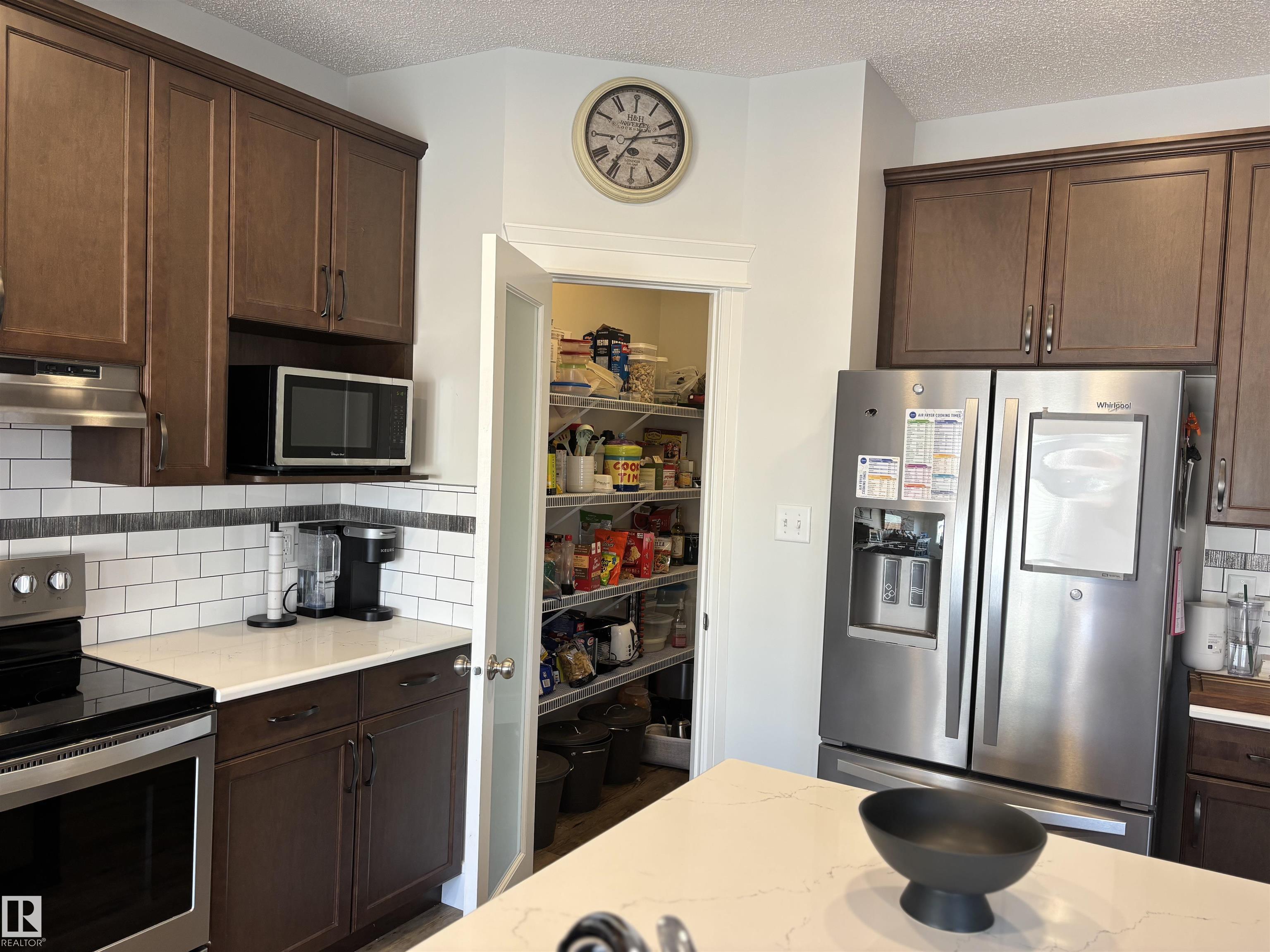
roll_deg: -2.6
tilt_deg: -4.0
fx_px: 954
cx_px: 635
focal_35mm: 26
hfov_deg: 67.3
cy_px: 476
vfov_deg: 53.1
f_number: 1.6
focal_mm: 5.96
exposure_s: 1/60
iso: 80
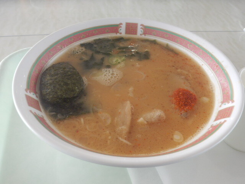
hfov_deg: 55.4
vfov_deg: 42.9
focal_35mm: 33
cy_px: 92
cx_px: 122
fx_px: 234
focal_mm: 5.9
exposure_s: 1/30
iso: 100
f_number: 3.7
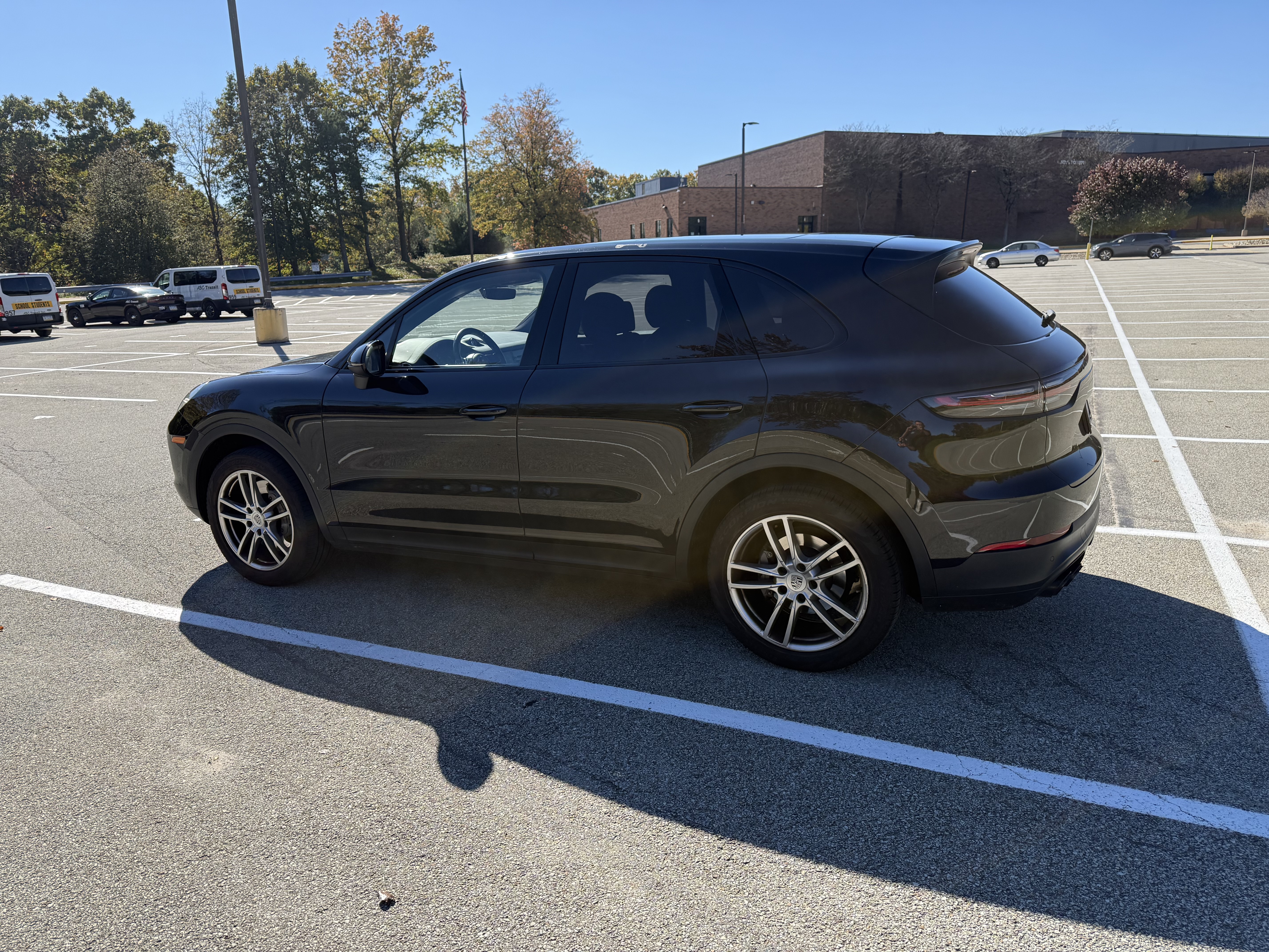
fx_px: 880
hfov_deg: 71.6
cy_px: 476
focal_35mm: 24
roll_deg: +0.9
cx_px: 634
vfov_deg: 56.8
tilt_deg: -13.5
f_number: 1.78
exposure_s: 1/3279
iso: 100
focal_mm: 6.76
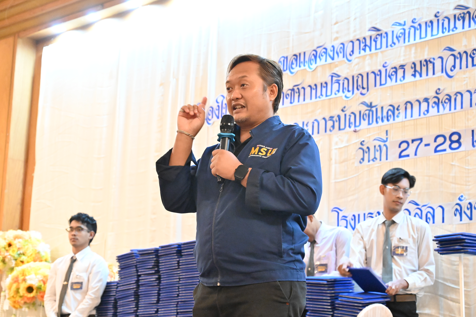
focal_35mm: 70
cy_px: 158
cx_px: 238
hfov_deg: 28.9
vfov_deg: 19.4
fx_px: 925
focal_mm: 70
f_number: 5.6
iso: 16000
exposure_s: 1/100
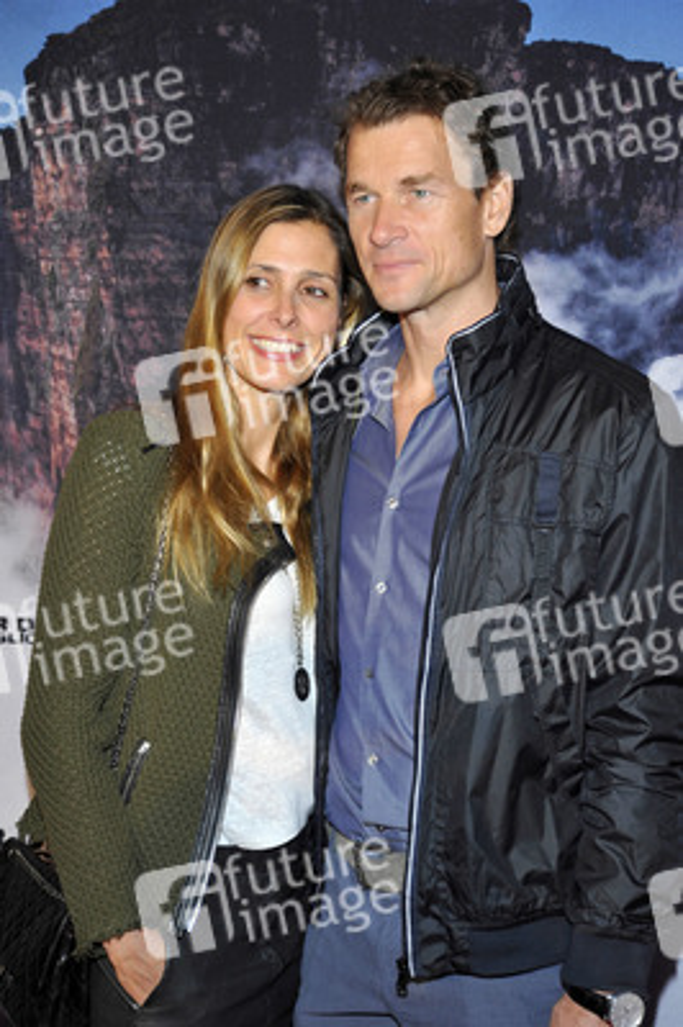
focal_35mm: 65
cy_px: 514
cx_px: 342
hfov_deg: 20.9
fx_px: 1853
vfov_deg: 31.0
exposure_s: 1/125
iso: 640
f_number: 5.6
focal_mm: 65
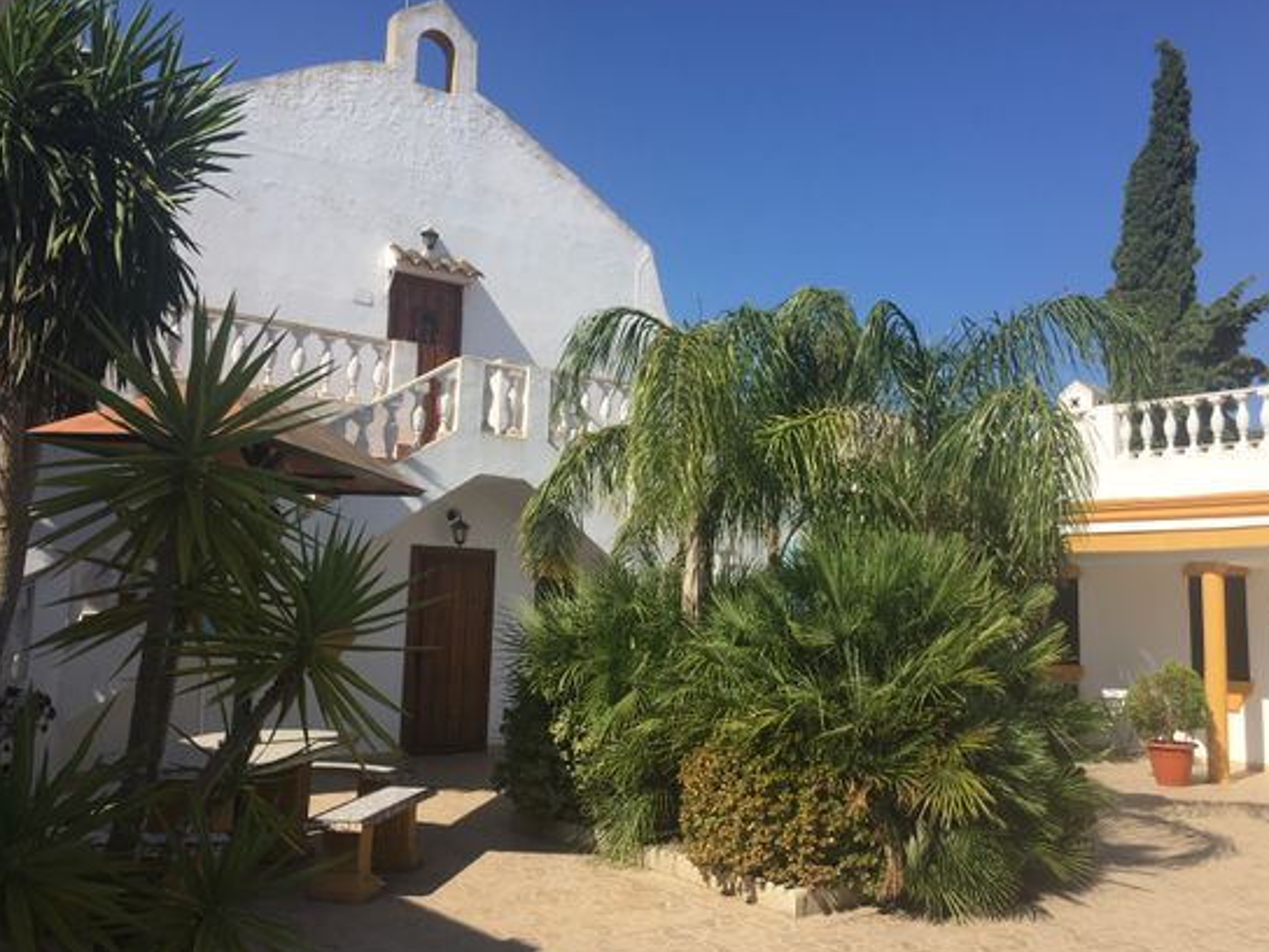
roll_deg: -1.9
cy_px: 462
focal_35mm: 32
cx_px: 679
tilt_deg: +7.5
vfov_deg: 44.2
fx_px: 1173
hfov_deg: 56.8
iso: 32
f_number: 2.2
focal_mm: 4.15
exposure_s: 1/2083
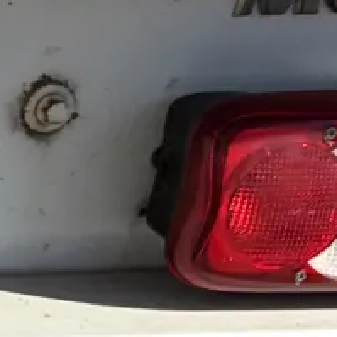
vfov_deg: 7.9
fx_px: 2445
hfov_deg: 6.4
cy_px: 93
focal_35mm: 222
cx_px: -1013
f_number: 1.6
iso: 50
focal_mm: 5.96
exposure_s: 1/3448
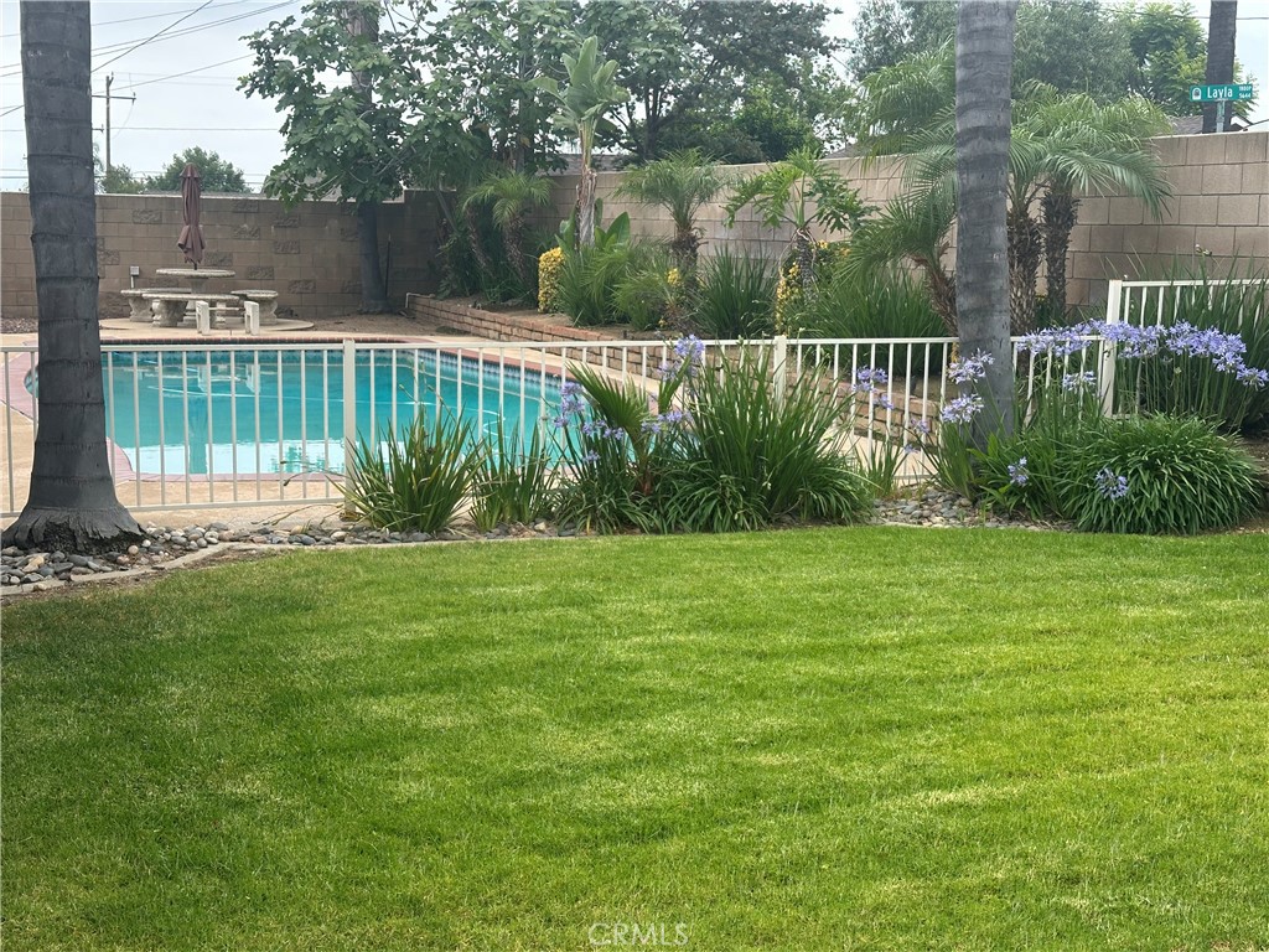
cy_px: 476
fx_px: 1760
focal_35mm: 48
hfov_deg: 39.7
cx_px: 634
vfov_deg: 30.3
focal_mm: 6.86
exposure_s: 1/1145
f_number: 1.78
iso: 64
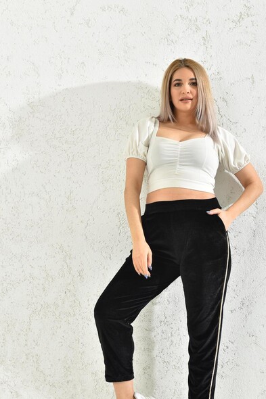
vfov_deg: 32.8
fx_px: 676
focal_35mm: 61
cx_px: 158
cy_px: 243
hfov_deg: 22.2
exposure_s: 1/160
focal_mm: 48
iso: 100
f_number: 7.1
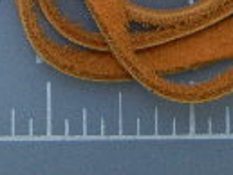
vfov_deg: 8.1
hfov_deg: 11.6
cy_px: -254
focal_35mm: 169
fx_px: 1139
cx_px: 22
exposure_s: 1/30
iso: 240
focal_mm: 6.2
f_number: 3.6
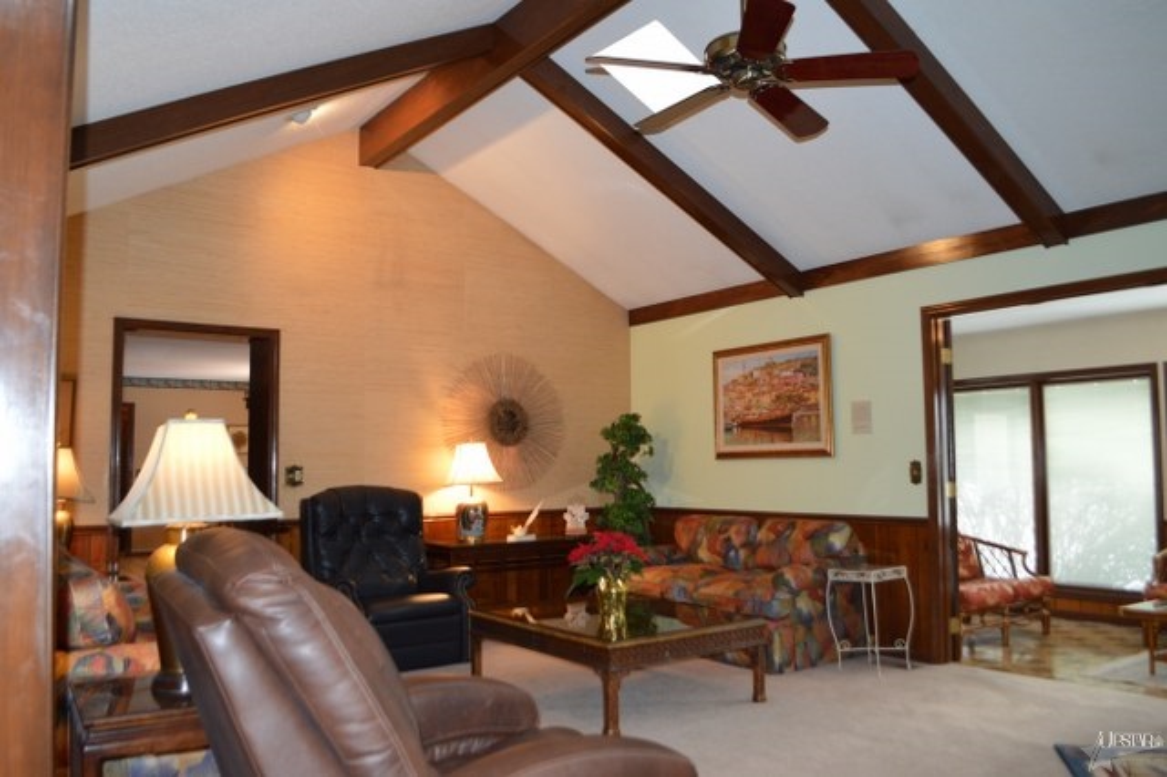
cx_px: 584
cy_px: 388
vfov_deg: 47.9
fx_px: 875
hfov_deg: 67.4
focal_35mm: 27
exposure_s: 1/60
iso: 900
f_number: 3.5
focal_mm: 18
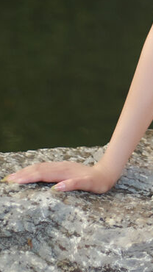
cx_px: 263
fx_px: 1804
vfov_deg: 8.5
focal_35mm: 250
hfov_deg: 4.8
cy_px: -101
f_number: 1.8
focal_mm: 50
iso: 640
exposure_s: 1/200
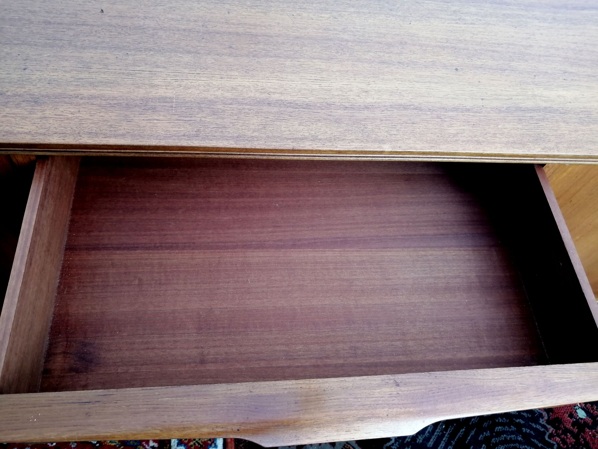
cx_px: 299
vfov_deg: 51.4
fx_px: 466
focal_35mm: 27
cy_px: 224
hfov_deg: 65.3
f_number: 1.8
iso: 100
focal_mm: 3.62
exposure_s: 1/33.3
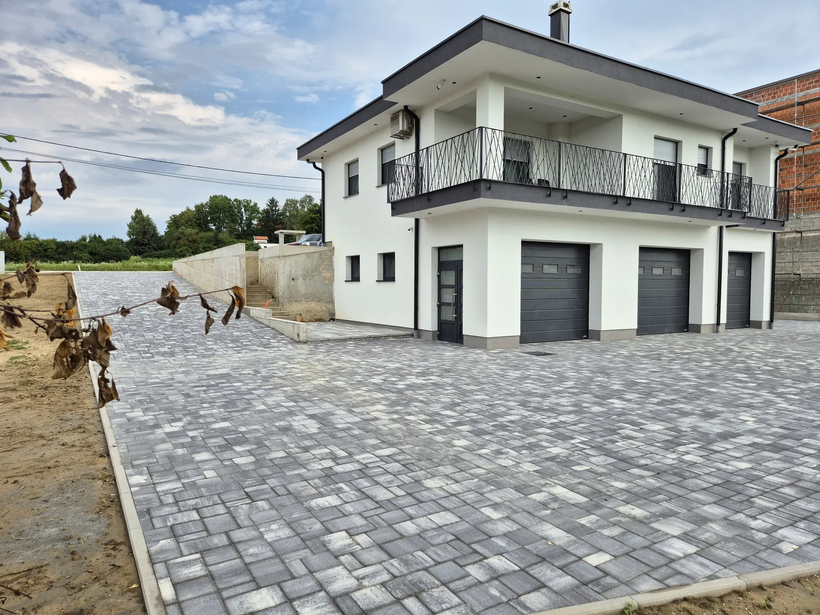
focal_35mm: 23
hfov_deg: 73.9
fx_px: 545
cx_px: 410
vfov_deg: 58.9
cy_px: 308
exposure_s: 1/1140
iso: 25
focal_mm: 5.4
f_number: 1.8
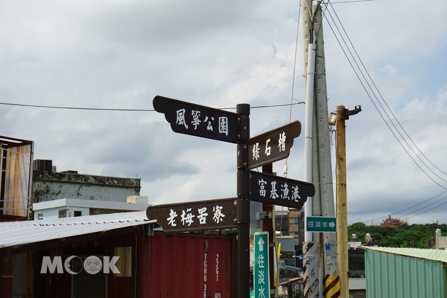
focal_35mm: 75
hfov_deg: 27.0
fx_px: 931
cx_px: 224
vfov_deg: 18.2
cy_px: 149
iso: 100
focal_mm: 50
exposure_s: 1/200
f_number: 11
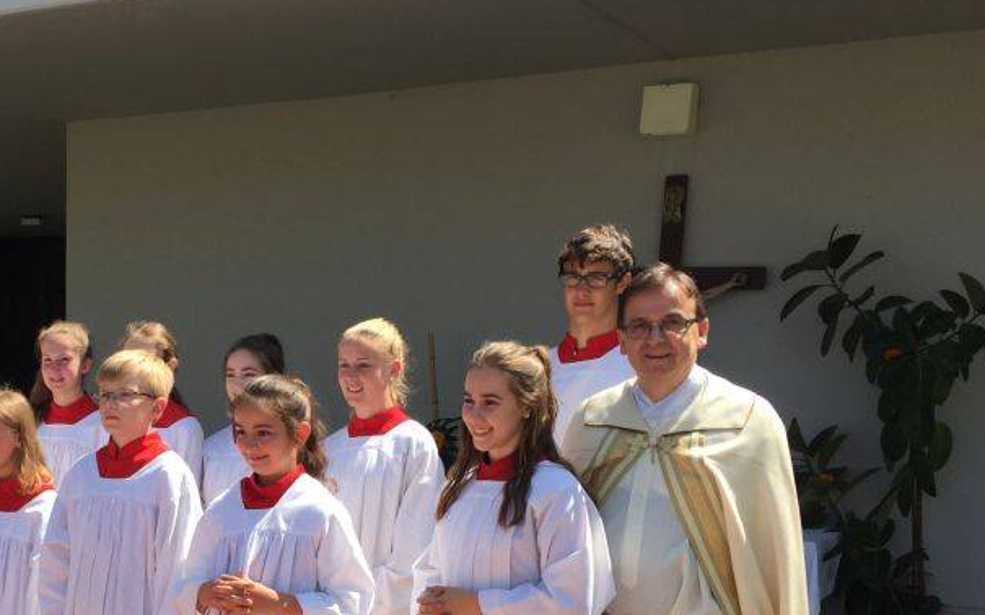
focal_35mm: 52
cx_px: 215
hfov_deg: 37.6
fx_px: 1396
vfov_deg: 24.4
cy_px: 511
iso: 32
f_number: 2.2
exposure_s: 1/964
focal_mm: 4.15
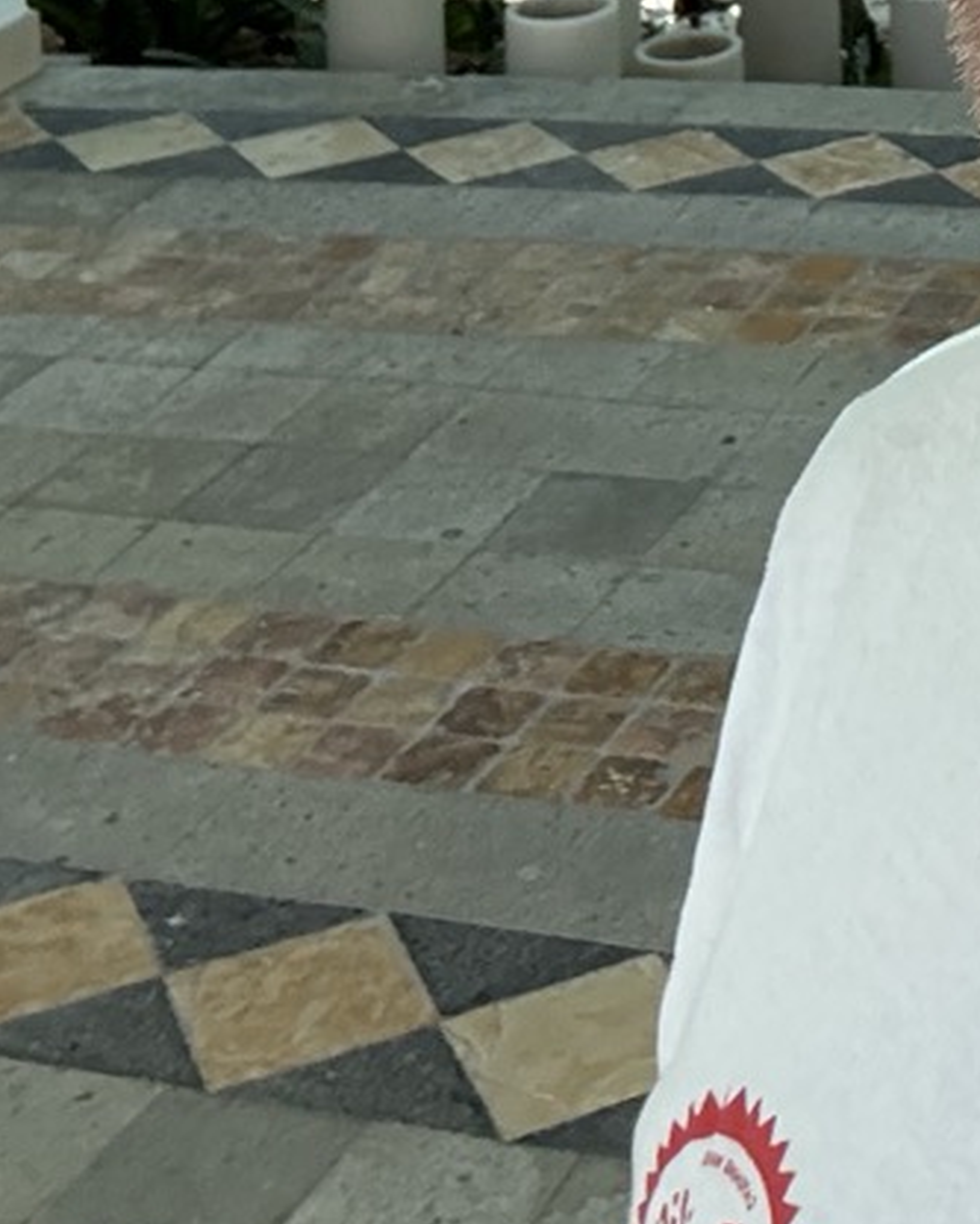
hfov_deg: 15.9
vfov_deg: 19.0
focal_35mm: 90
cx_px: 1398
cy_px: -530
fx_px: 3262
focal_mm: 2.69
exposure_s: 1/190
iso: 80
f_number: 1.9
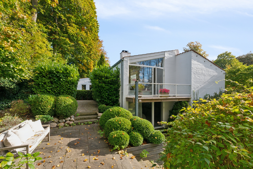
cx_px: 126
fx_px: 105
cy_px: 84
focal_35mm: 15
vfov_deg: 77.3
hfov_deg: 100.4
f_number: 13
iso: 200
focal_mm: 10
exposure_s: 1/50
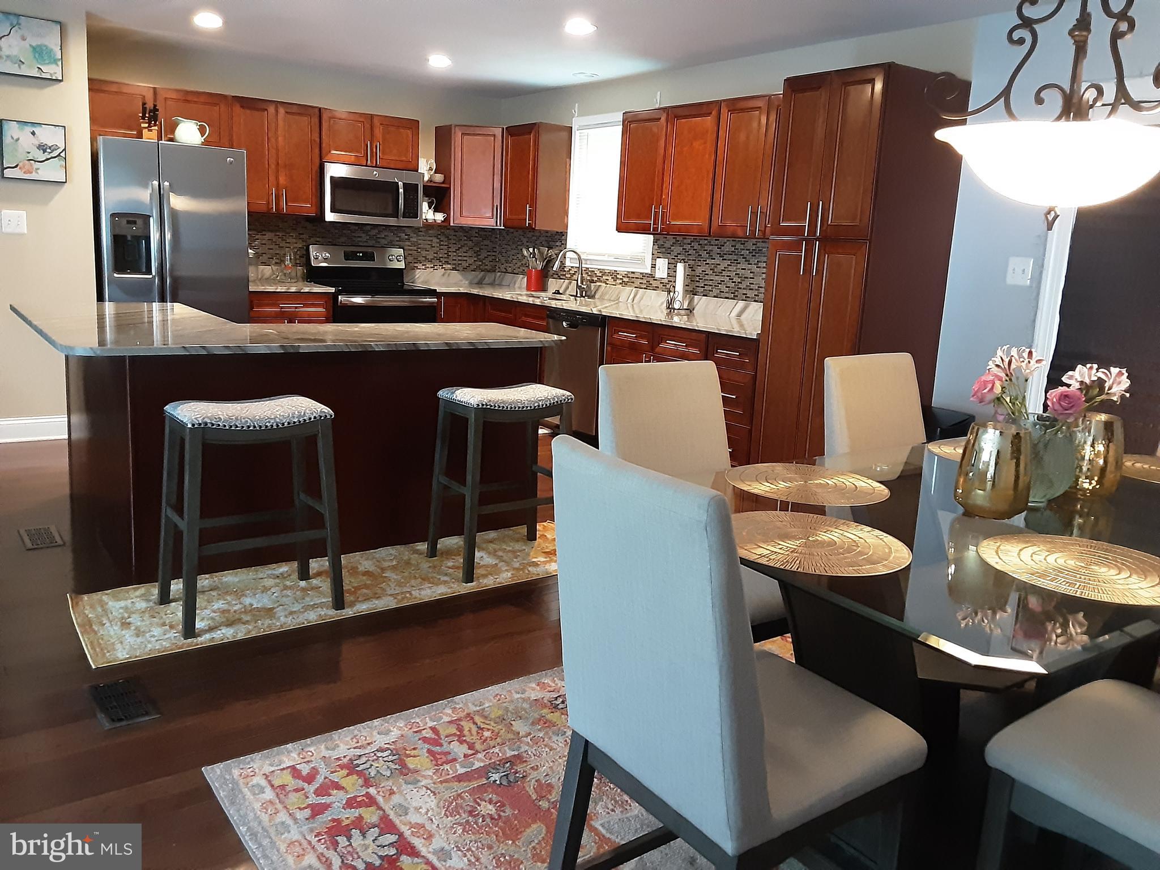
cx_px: 580
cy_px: 435
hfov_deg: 63.4
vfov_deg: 49.7
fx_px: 938
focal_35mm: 28
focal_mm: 2.9
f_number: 1.9
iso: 400
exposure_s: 1/20
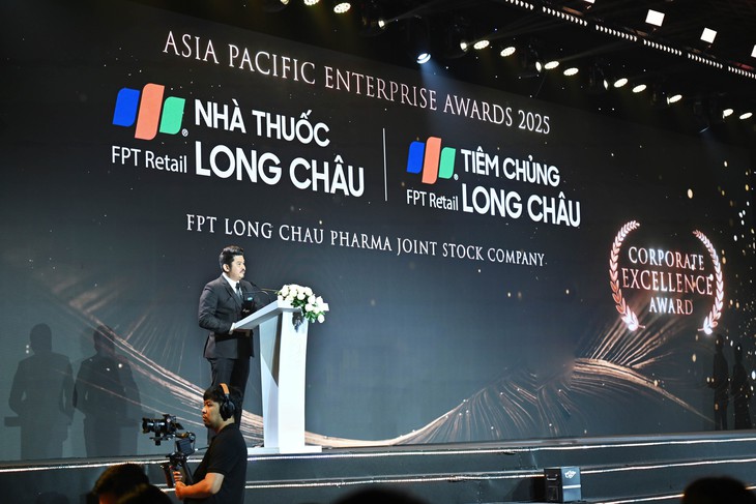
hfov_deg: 28.8
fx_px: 1470
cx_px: 378
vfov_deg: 19.5
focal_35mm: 70
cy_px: 252
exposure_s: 1/250
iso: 800
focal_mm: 70
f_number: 3.2
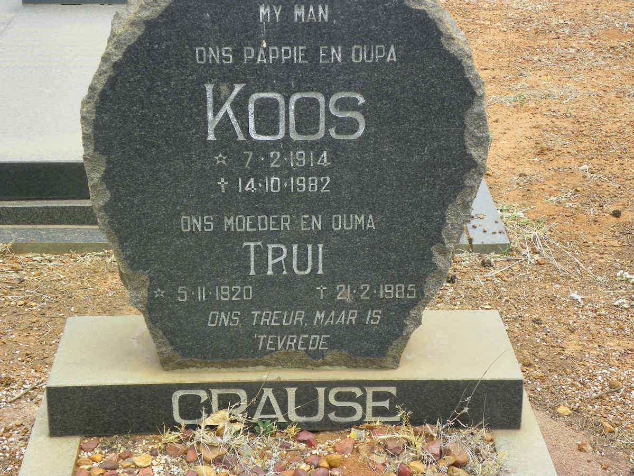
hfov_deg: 27.4
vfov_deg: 20.7
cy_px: 238
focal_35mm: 71
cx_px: 317
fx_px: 1300
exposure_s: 1/200
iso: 64
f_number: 3.5
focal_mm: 12.6
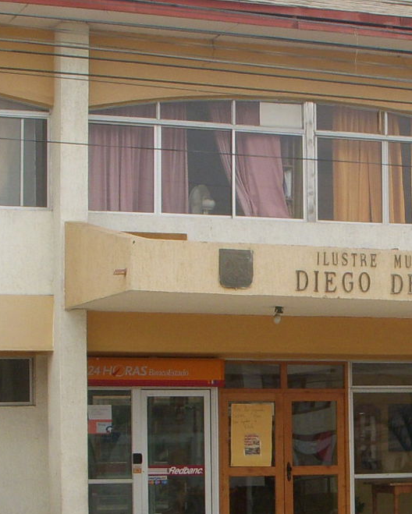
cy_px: 399
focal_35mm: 108
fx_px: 1645
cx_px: 413
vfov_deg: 17.6
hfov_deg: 14.1
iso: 100
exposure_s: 1/500
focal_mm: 6.3
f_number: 3.3
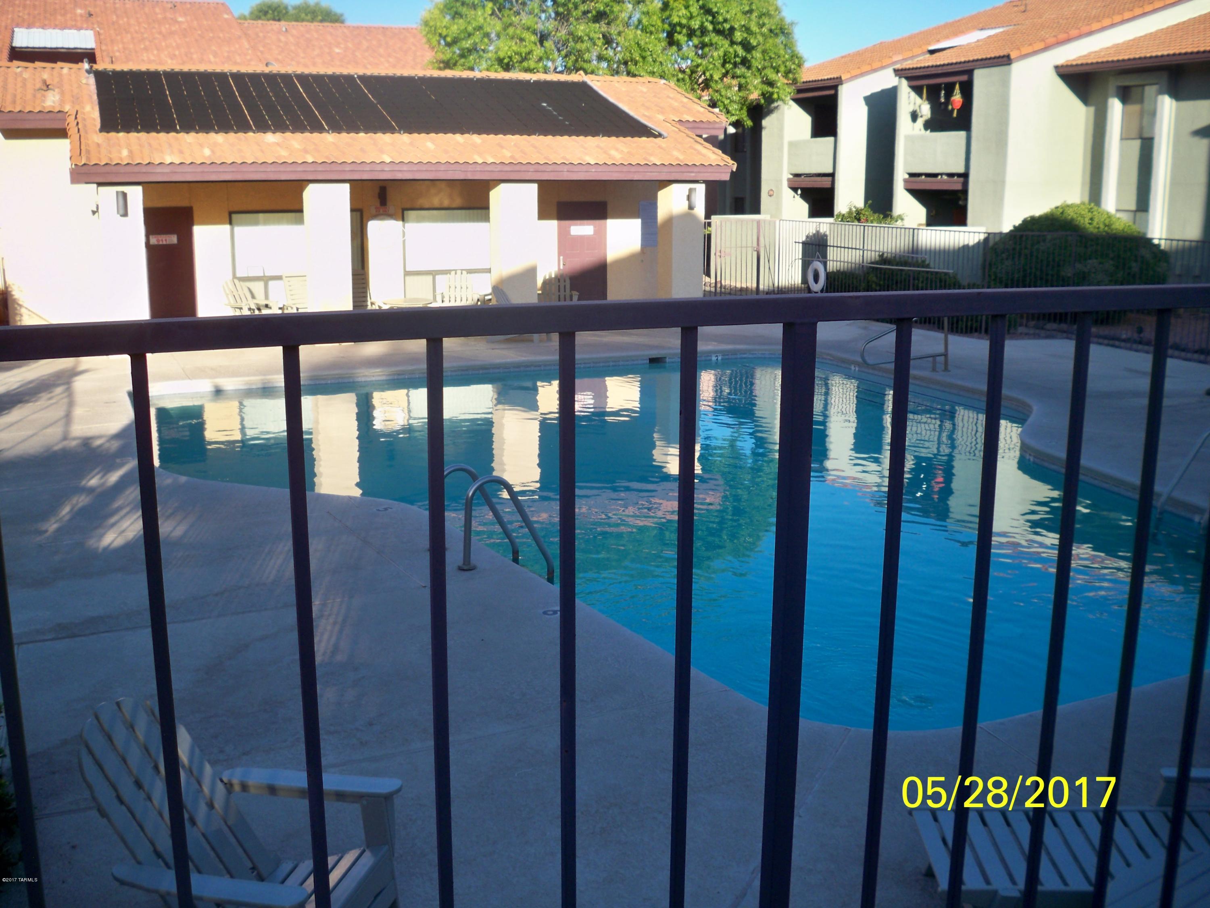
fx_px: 1223
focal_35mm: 35
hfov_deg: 52.6
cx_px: 605
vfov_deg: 40.7
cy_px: 454
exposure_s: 1/320
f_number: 3.1
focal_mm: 6.3
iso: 64
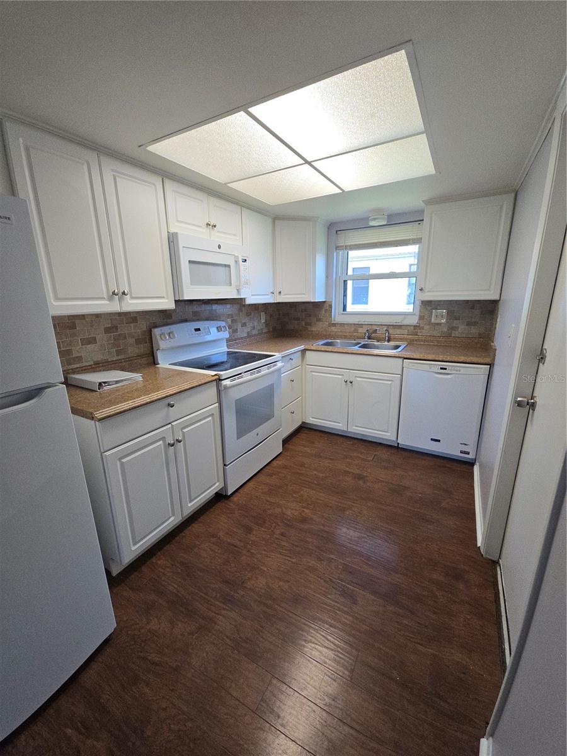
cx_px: 284
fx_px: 284
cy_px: 378
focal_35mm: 13
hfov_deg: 89.9
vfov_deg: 106.2
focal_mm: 2.2
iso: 100
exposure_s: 1/60
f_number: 2.2
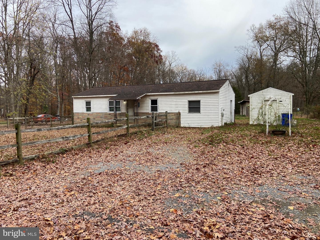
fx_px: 240
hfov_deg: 67.3
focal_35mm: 26
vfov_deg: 53.1
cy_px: 120
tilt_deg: -4.5
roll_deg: -0.2
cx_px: 160
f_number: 1.8
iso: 32
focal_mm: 4.25
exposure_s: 1/702
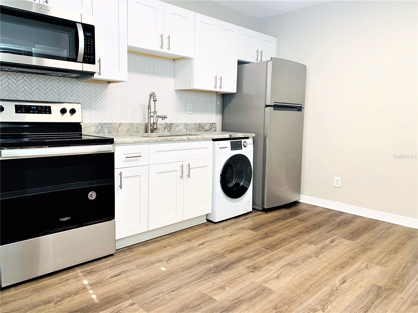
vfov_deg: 53.1
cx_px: 209
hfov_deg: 67.3
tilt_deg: -8.1
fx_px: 314
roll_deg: -1.1
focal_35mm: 26
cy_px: 156
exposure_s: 1/59
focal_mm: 4.25
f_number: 1.8
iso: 80
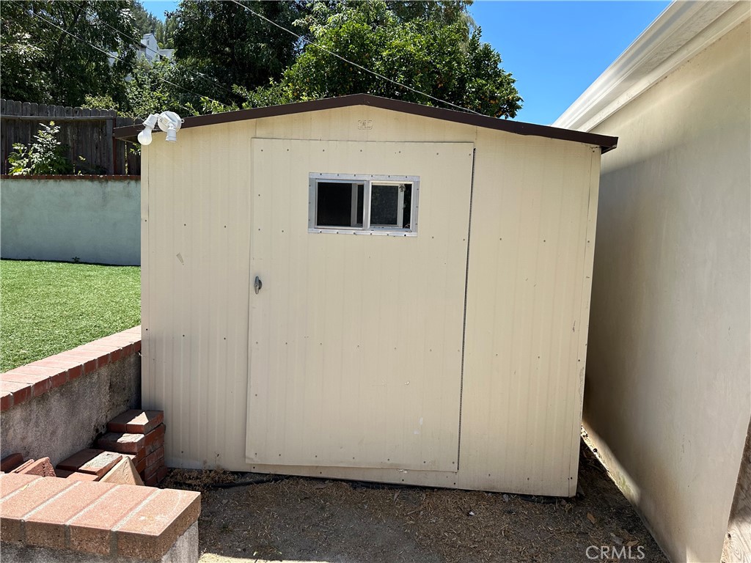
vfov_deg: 56.8
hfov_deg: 71.6
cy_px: 282
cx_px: 376
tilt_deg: -3.3
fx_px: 521
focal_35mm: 24
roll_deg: -0.6
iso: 80
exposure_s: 1/2967
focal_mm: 6.86
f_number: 1.78
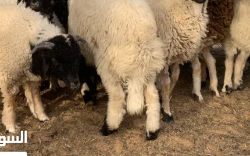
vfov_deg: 30.9
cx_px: 115
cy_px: 47
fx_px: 279
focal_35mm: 41
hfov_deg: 48.2
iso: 25
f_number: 1.8
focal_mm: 4.25
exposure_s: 1/251
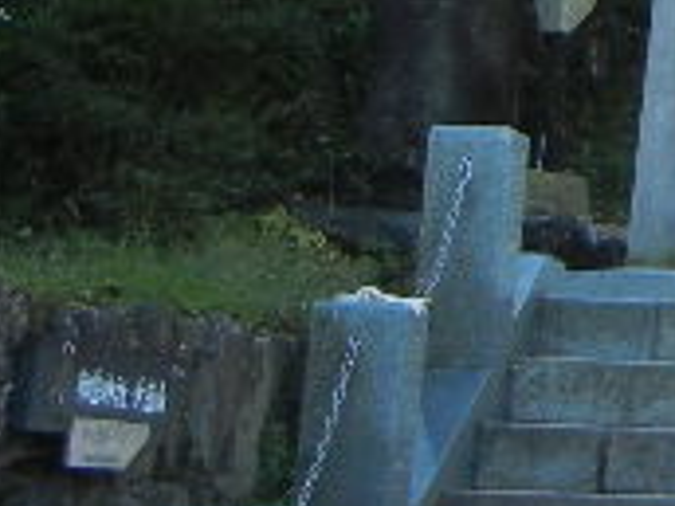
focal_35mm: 179
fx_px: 3490
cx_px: 1476
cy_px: -318
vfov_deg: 8.1
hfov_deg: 10.0
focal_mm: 5.4
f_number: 3.5
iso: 160
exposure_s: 1/94.4
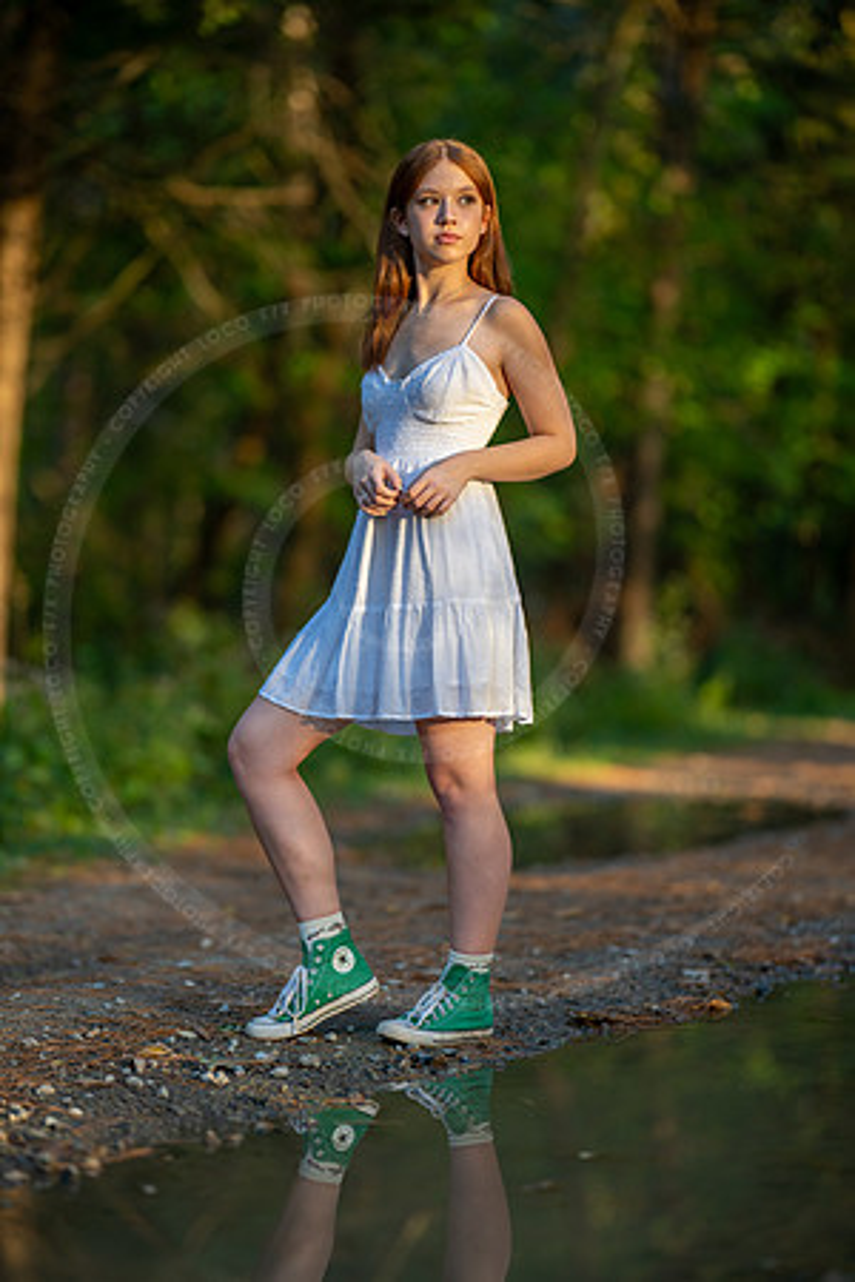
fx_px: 3028
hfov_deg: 16.1
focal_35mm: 85
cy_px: 641
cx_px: 428
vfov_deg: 23.9
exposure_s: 1/1000
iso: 160
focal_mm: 85
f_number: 1.2
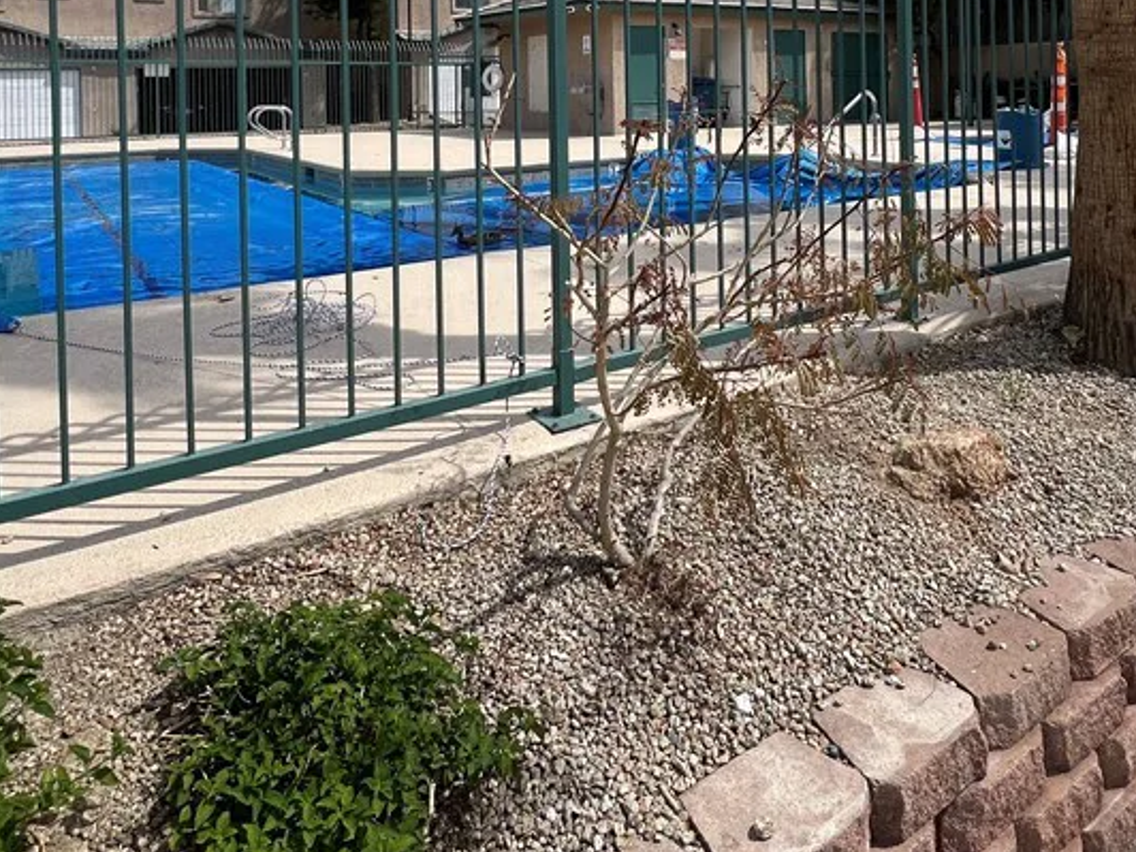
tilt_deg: -2.2
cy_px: 102
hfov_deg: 69.3
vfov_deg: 49.5
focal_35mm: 25
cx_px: 611
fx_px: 820
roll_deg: +1.8
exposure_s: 1/1727
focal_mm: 1.57
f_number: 1.8
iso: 32
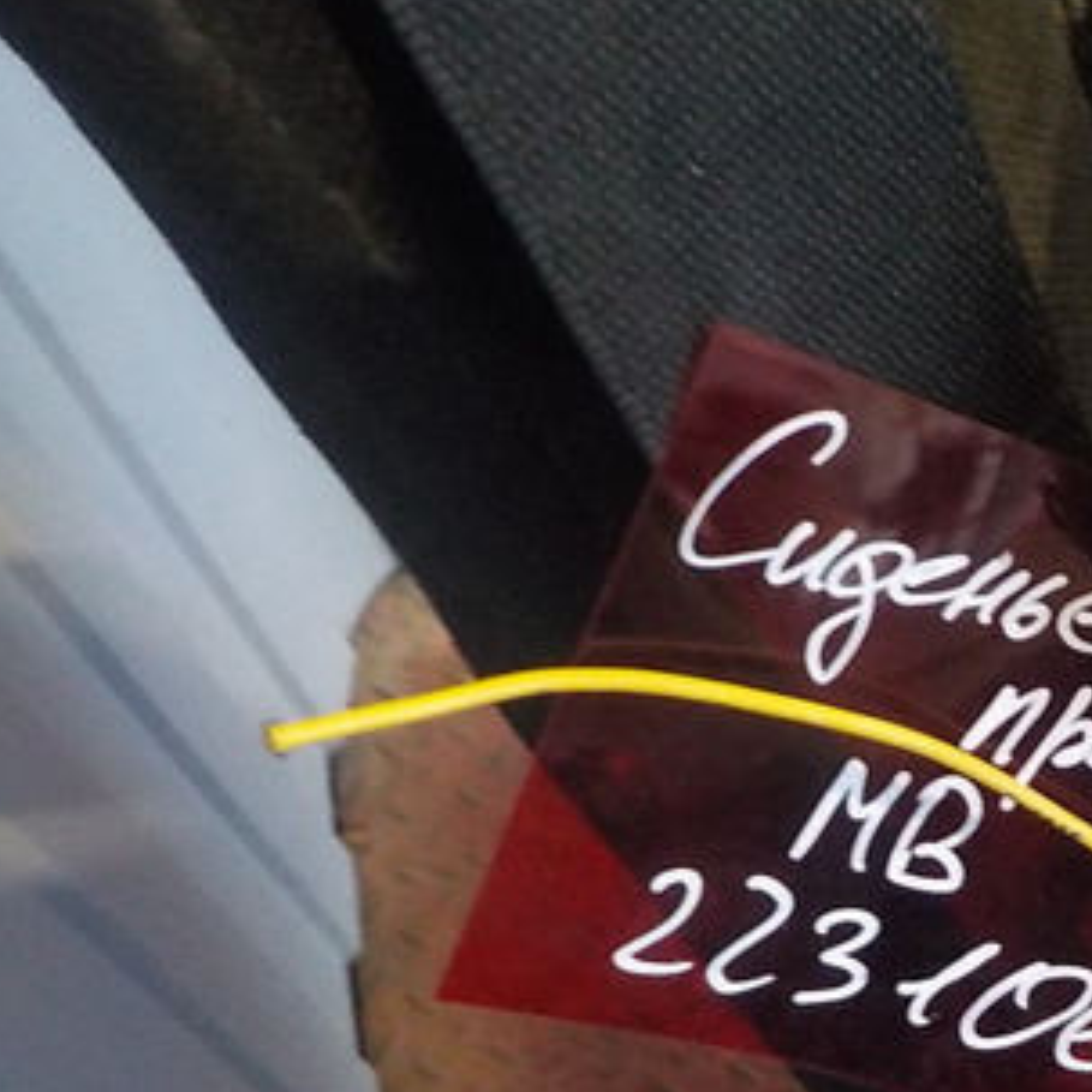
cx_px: 1038
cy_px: 843
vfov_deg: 30.0
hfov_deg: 29.0
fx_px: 1999
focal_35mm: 56
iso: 800
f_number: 3.3
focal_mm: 4.1
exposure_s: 1/15
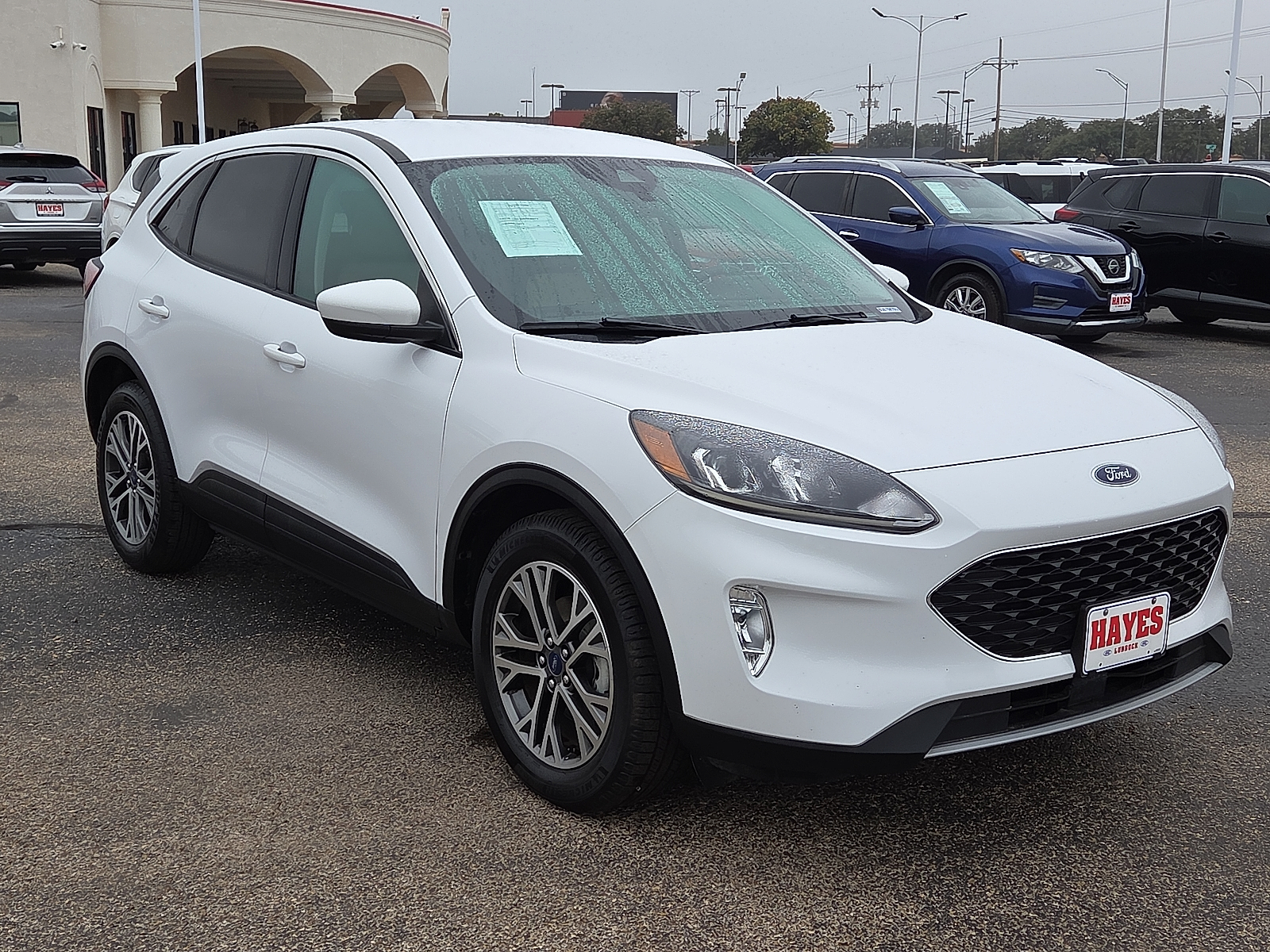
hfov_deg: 44.8
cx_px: 635
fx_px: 1541
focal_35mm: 42
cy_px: 476
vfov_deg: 34.3
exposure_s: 1/1000
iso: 76
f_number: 1.8
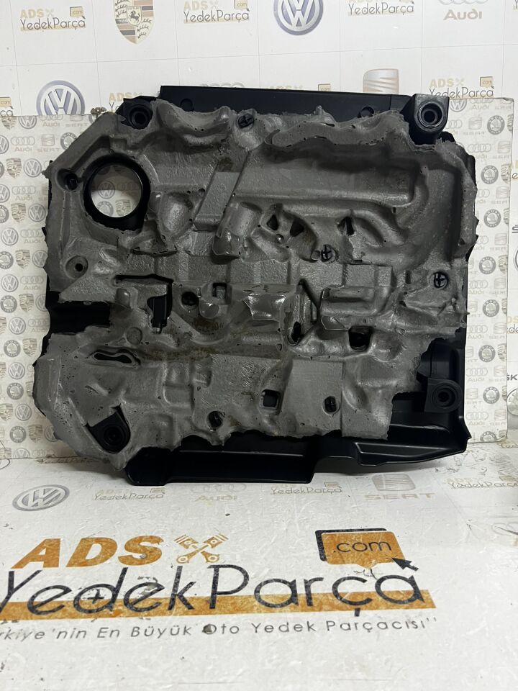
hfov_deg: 53.1
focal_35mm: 26
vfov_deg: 67.3
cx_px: 259
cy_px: 346
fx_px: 519
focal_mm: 5.7
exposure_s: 1/50
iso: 250
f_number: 1.5
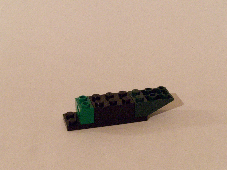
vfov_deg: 18.0
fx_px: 538
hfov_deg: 23.8
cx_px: 114
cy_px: 85
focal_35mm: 82
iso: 400
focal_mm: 13.7
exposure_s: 1/2
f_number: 8
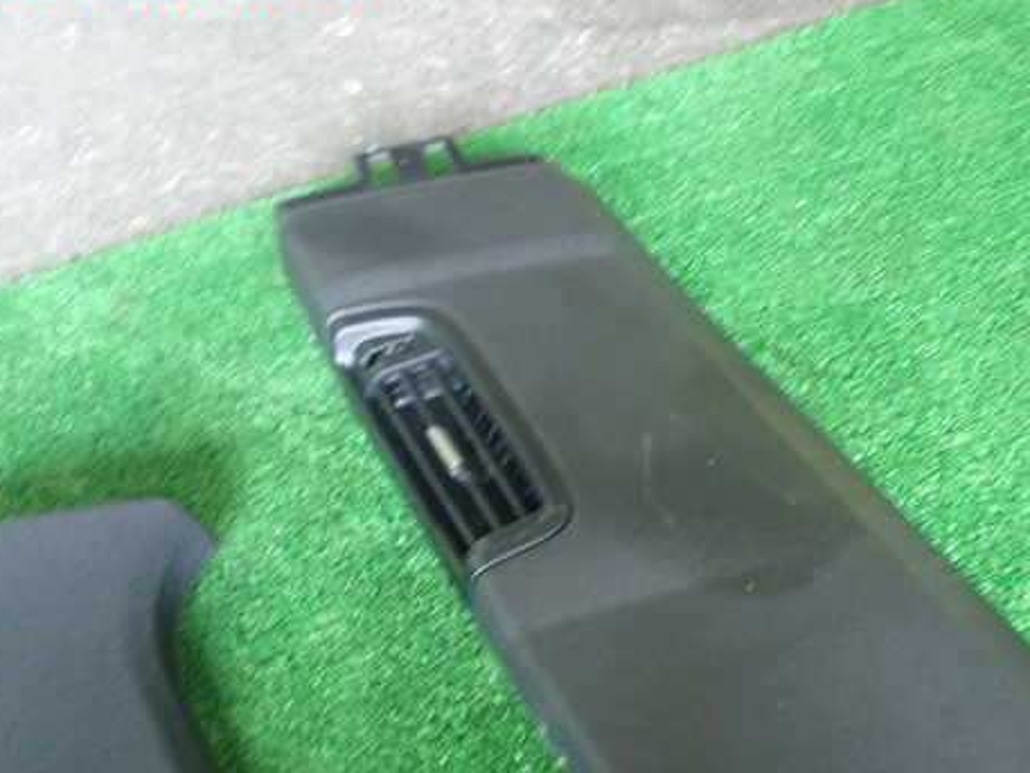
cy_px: 453
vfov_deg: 34.3
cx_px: 624
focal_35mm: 42
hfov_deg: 44.5
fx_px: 1250
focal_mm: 5.79
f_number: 2.4
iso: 800
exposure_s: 1/30
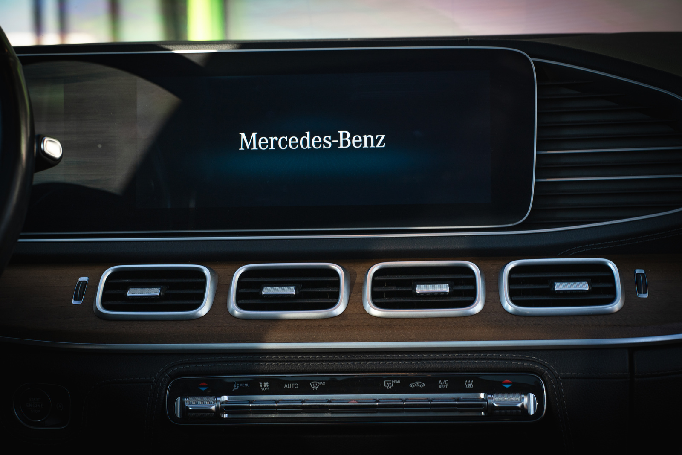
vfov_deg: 16.1
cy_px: 228
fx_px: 1610
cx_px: 341
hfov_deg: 23.9
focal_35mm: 85
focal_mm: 85
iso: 500
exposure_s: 1/80
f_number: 8
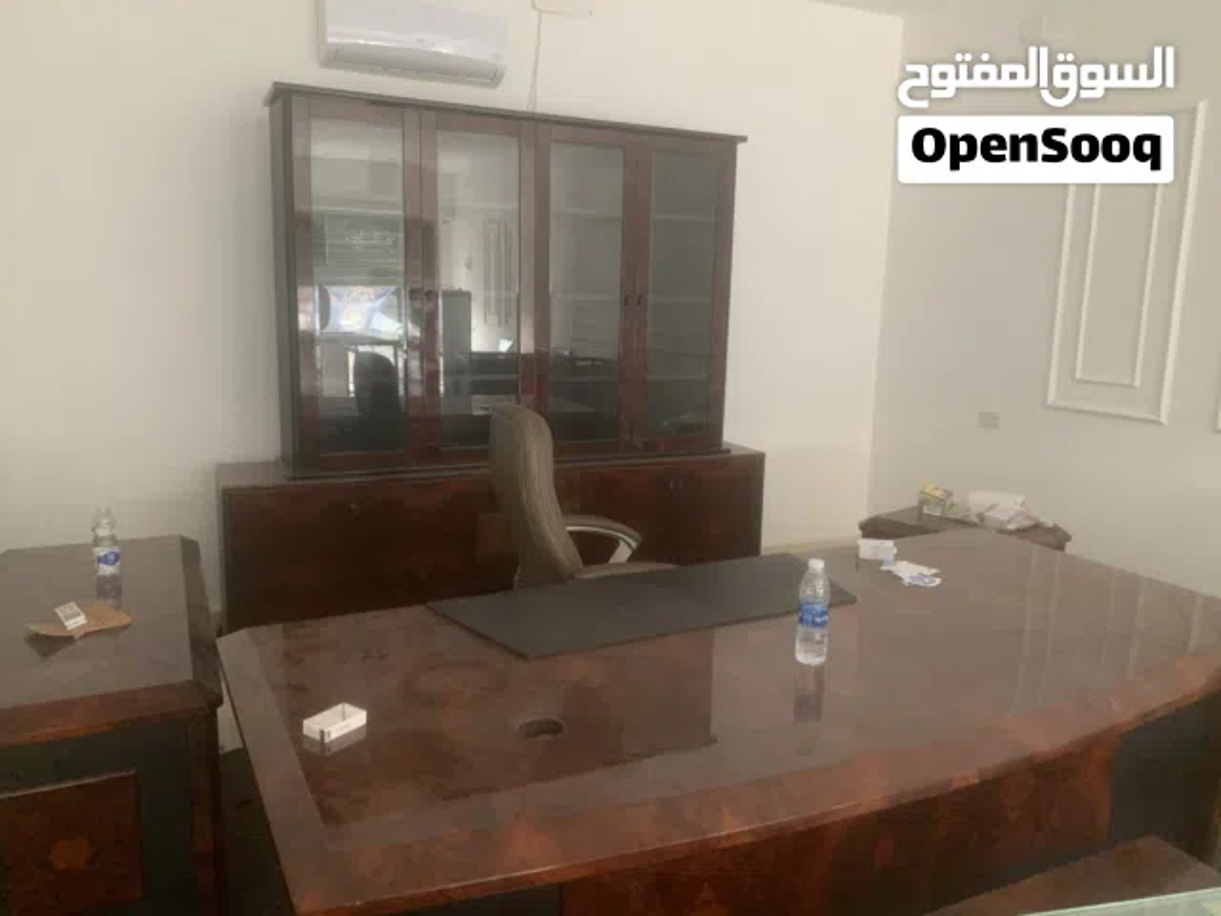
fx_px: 917
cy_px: 458
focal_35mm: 26
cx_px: 610
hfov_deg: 67.3
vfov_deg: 53.1
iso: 320
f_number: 1.8
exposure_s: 1/60
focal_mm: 4.25
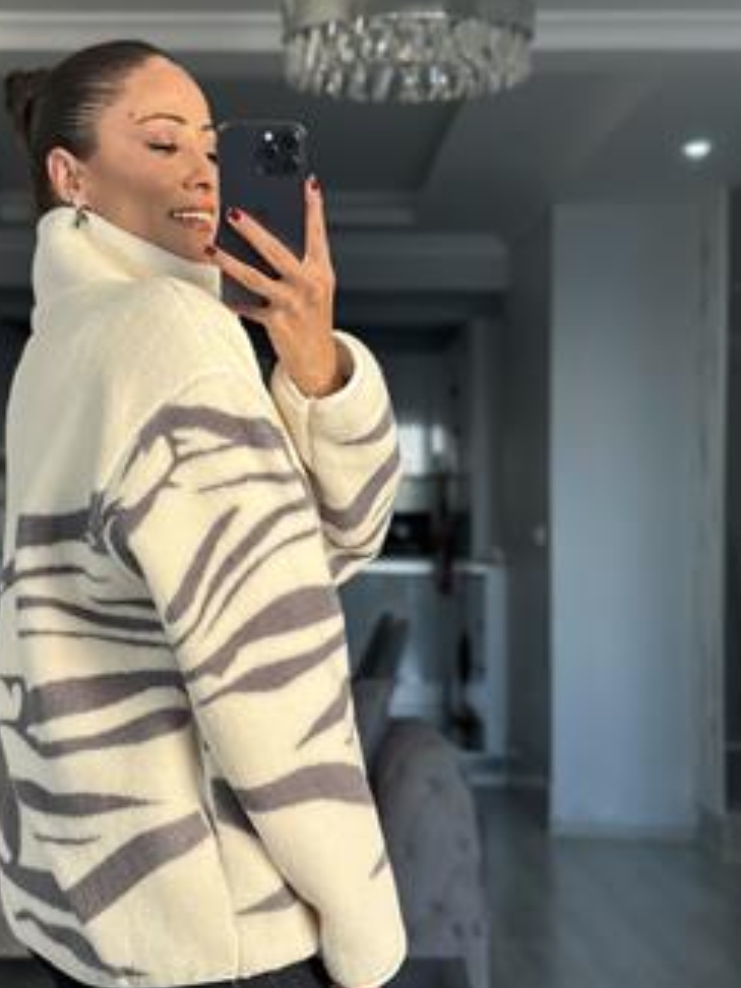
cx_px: 192
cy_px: 659
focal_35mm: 75
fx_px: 2141
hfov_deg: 19.5
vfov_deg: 25.8
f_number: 1.78
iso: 125
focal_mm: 6.86
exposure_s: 1/94
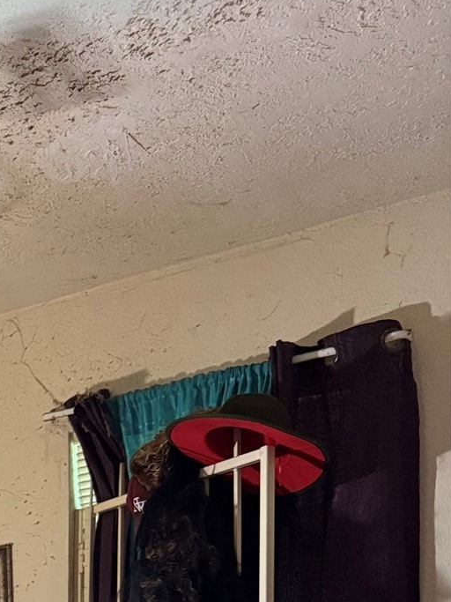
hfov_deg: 18.2
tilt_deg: -1.4
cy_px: 806
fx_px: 1251
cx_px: -221
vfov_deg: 23.5
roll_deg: -0.8
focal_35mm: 72
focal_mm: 6.76
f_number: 1.78
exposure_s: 1/40
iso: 640
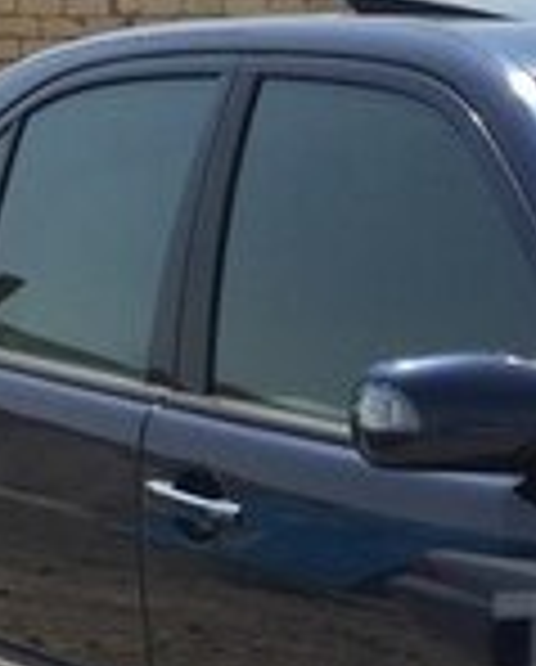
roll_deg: -0.3
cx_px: 955
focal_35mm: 126
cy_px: 659
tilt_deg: -12.0
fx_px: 2491
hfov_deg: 11.4
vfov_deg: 15.0
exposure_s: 1/1522
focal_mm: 4.15
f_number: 2.2
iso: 32
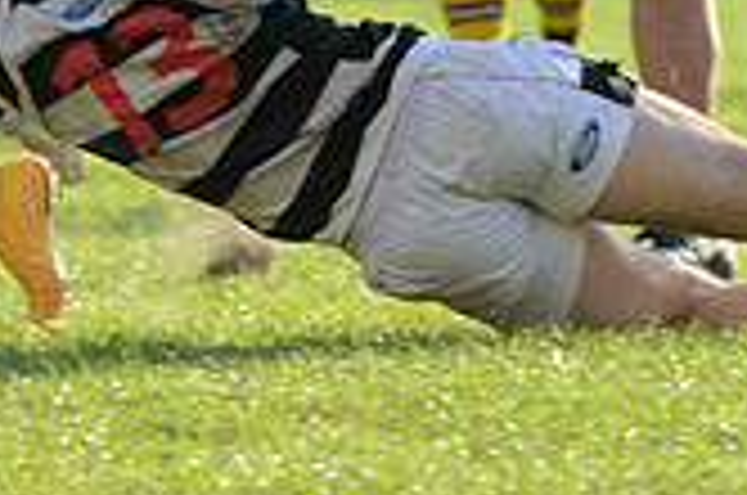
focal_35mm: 841
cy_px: -331
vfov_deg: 1.6
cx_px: -261
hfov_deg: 2.5
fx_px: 17417
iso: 320
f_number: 4
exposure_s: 1/640
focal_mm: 240
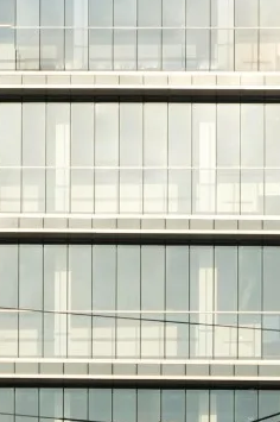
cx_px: 116
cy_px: 719
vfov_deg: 5.9
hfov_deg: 4.0
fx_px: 4009
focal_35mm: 343
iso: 80
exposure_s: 1/30
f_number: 16
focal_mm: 50.5
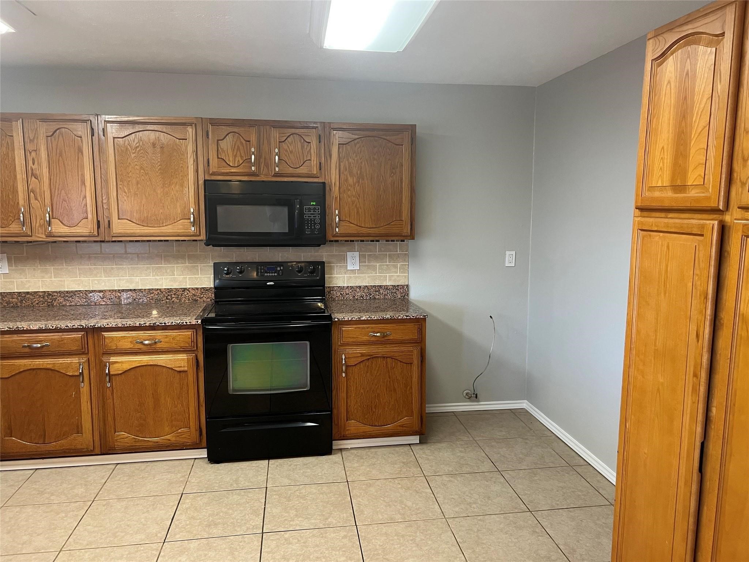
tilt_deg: -8.1
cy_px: 281
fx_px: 563
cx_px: 374
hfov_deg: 67.3
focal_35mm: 26
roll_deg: -0.4
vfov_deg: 53.1
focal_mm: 5.7
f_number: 1.5
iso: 200
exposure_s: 1/60
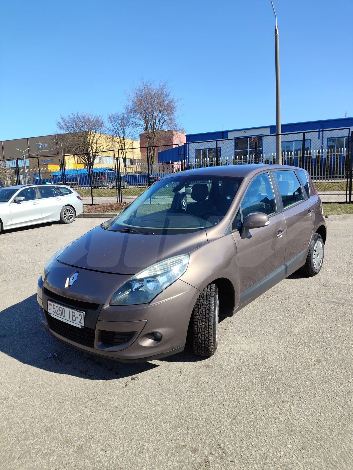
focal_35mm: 25
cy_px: 235
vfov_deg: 69.4
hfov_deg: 54.9
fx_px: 340
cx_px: 176
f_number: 1.79
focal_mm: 4.71
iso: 50
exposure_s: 1/954
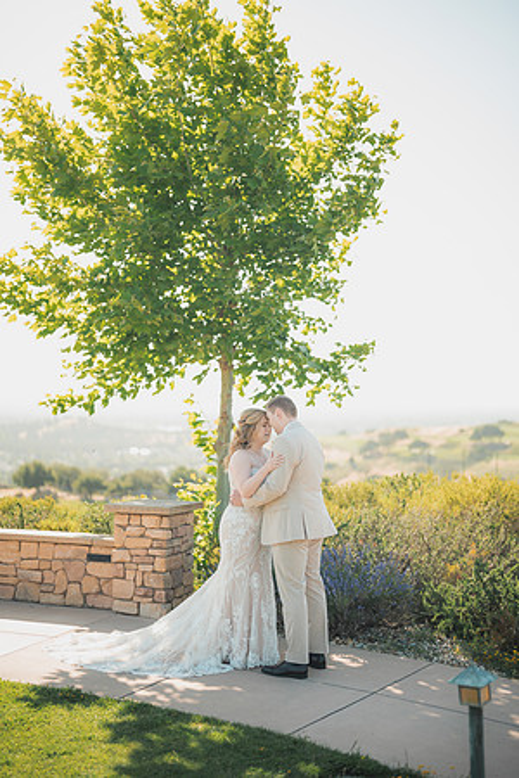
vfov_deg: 39.6
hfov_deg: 27.0
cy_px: 389
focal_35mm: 50
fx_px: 1081
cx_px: 260
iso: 50
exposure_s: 1/1600
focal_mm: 50
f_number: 1.2
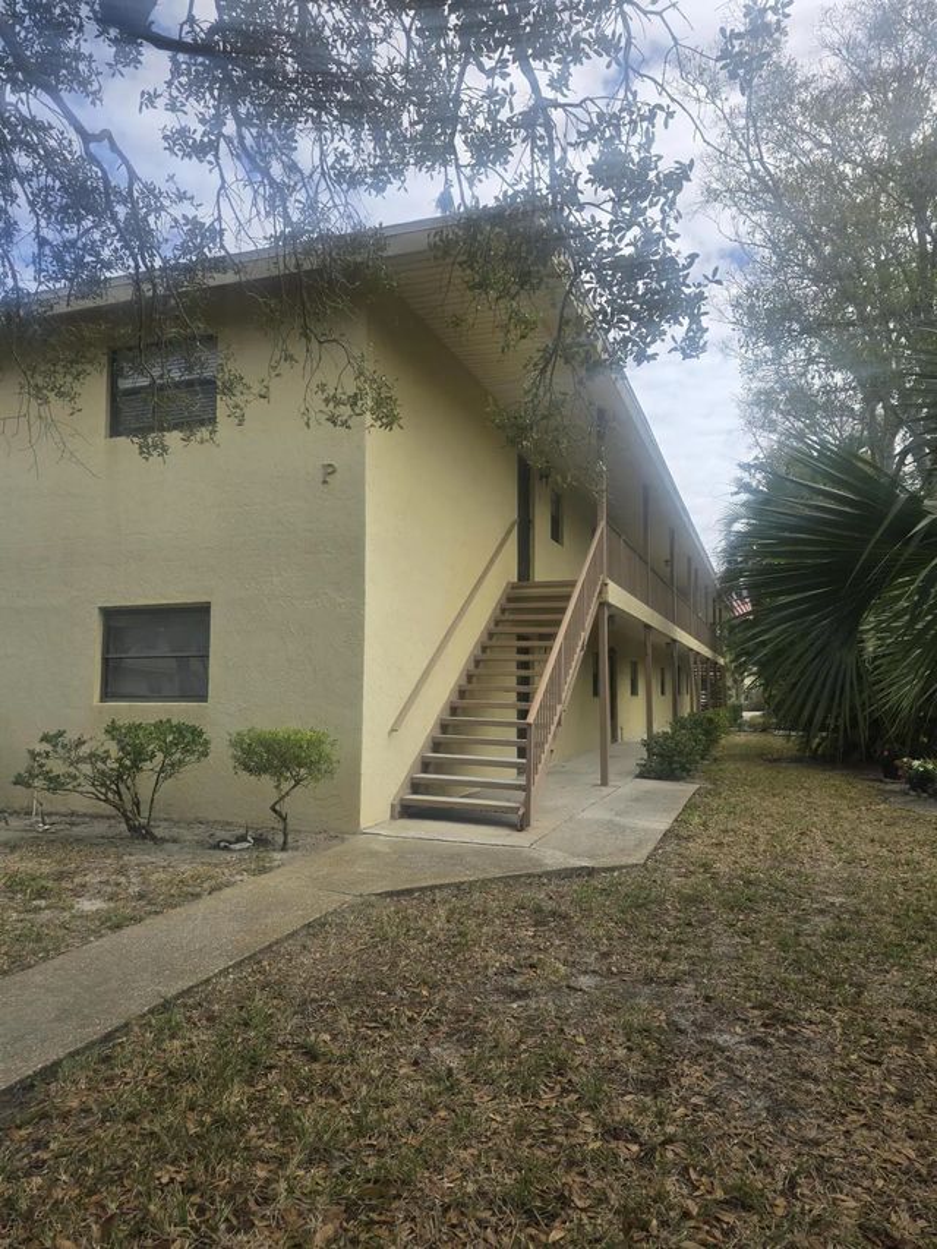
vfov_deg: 73.9
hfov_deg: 58.9
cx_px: 468
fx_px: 830
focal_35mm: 23
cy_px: 624
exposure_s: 1/492
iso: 12
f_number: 1.7
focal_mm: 6.3
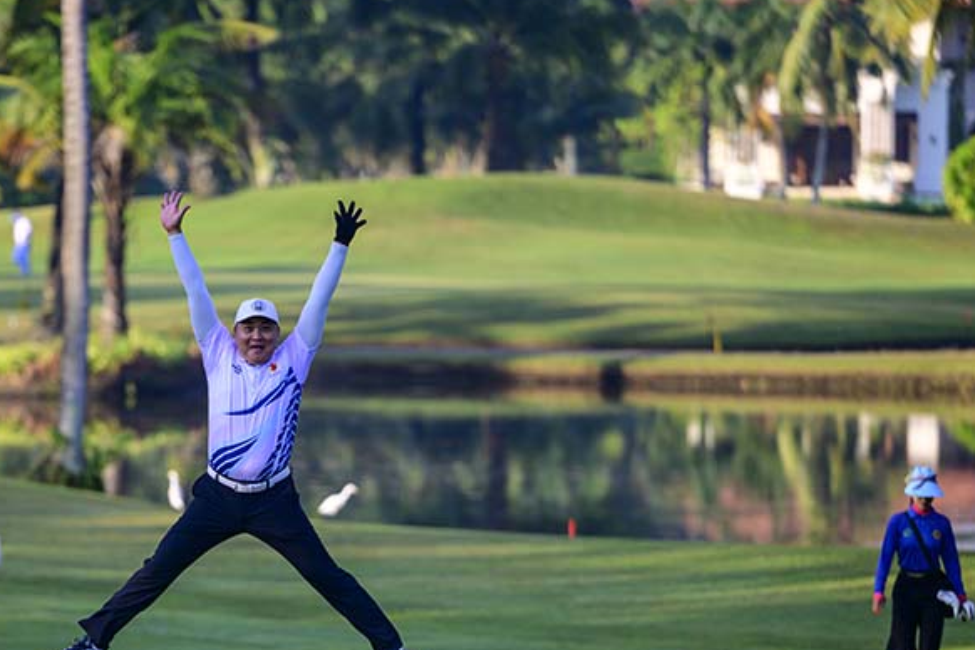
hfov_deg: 6.2
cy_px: 461
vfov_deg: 4.2
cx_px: 302
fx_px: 8937
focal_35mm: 330
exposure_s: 1/3200
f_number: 2.8
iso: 500
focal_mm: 200
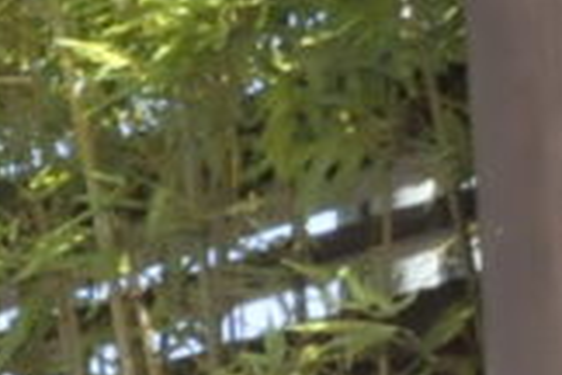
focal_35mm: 200
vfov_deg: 6.6
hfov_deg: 8.1
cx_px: -1329
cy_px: 821
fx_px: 3122
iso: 2500
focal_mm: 18
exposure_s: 1/200
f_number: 22
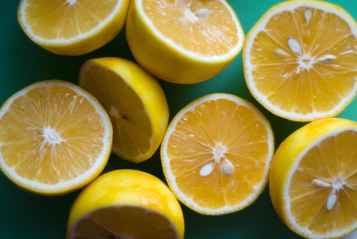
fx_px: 744
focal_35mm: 75
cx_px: 178
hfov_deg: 27.0
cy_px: 120
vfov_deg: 18.2
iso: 400
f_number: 1.8
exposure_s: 1/250
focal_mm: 50
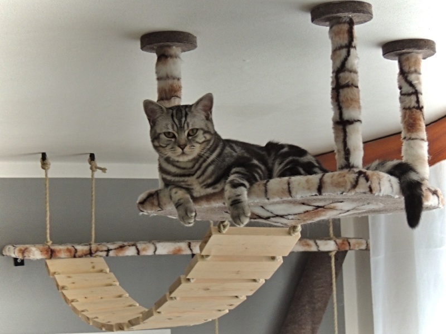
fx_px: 773
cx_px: 223
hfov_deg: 32.2
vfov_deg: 24.4
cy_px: 167
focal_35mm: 60
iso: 400
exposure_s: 1/25
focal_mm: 10.7
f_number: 3.7
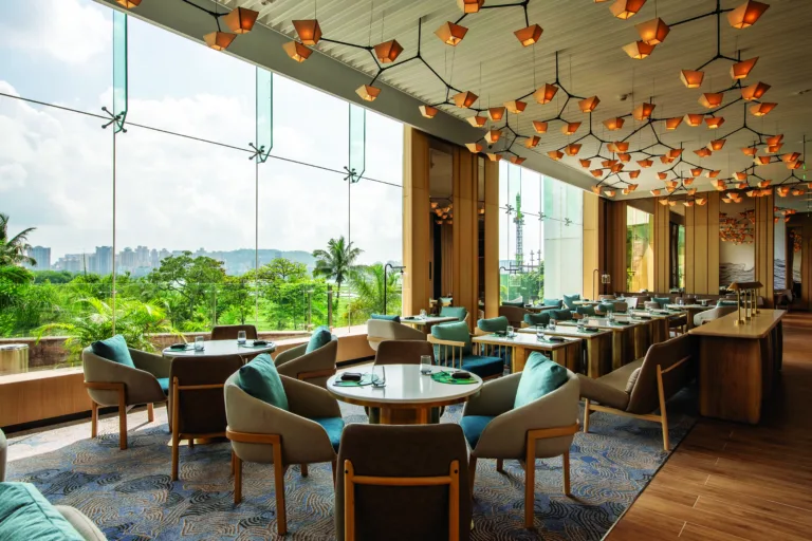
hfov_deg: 84.0
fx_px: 451
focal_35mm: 20
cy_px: 270
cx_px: 406
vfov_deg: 61.9
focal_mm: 20
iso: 200
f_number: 11
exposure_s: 1/1250
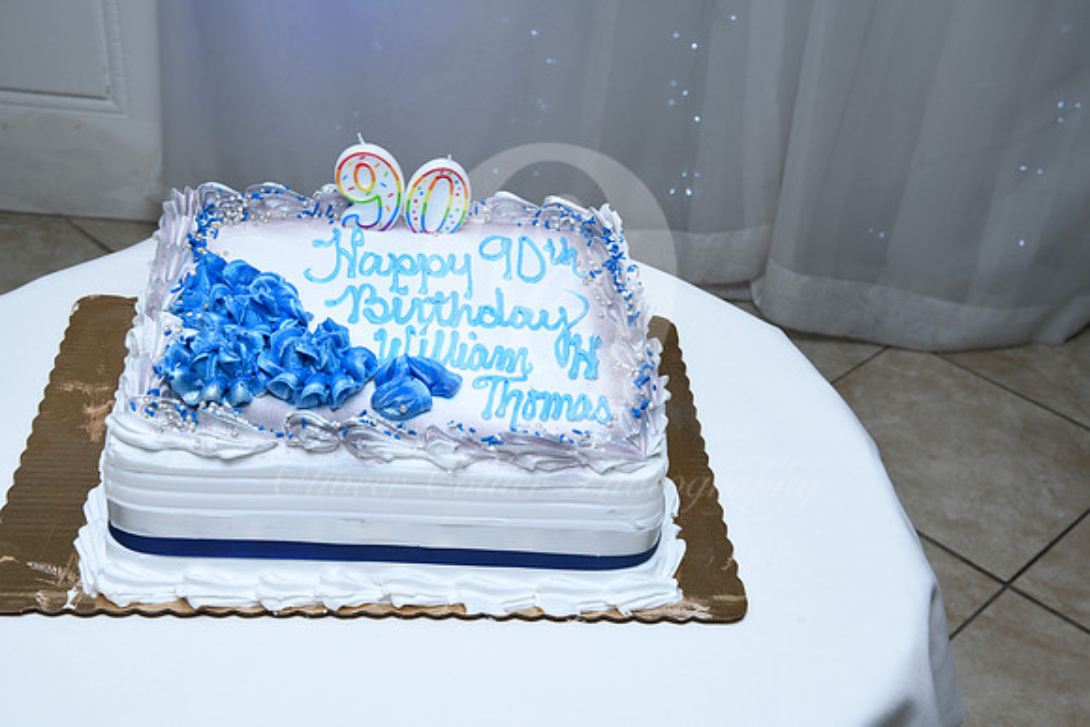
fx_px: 1514
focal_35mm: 50
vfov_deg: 27.0
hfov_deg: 39.6
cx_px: 545
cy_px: 364
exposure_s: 1/160
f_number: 11
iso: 400
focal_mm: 50
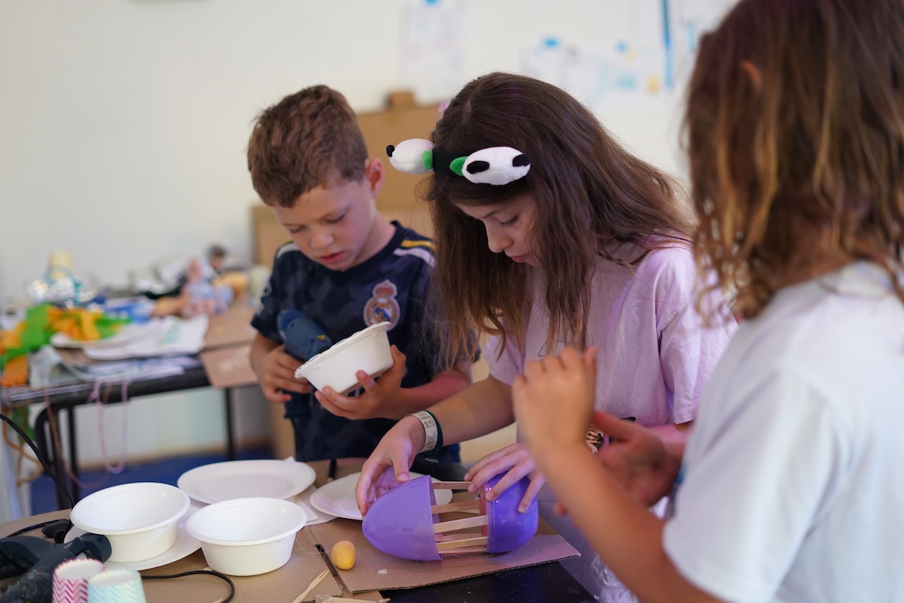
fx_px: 1256
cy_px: 302
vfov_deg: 27.0
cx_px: 452
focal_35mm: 50
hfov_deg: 39.6
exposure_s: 1/160
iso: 1600
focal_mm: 50
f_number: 2
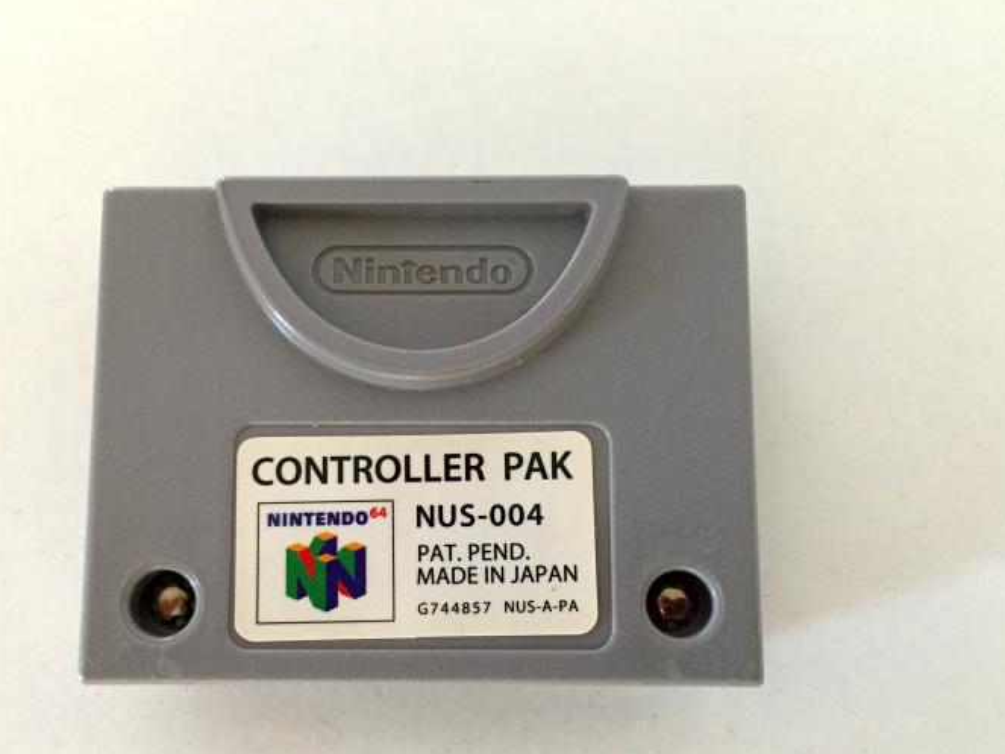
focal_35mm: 35
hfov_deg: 52.6
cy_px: 448
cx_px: 467
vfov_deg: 40.5
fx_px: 1016
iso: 250
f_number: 2.2
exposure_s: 1/33
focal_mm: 4.15
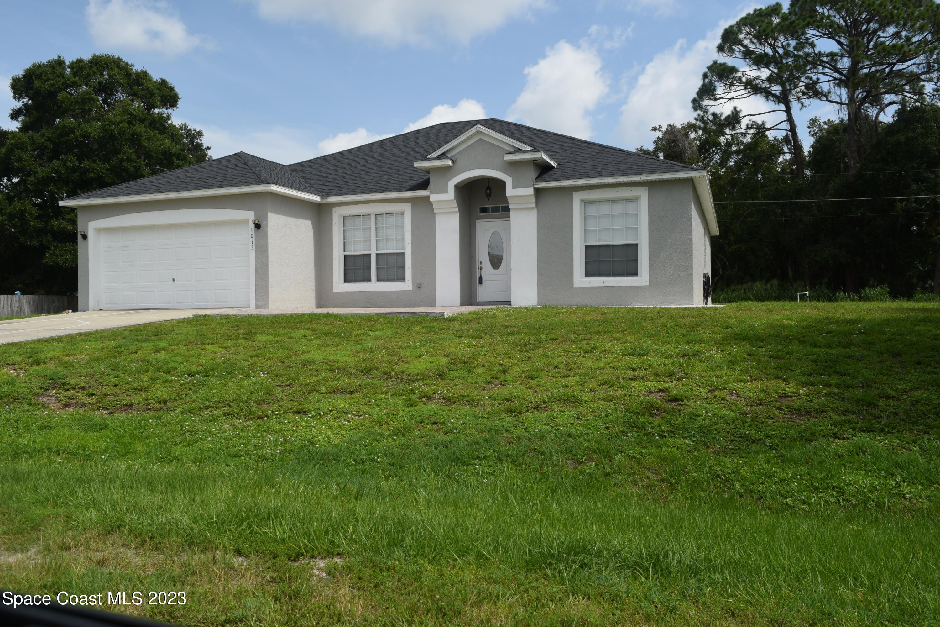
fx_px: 705
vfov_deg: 47.9
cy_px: 314
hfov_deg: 67.4
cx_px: 470
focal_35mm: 27
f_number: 10
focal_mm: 18
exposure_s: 1/400
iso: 200
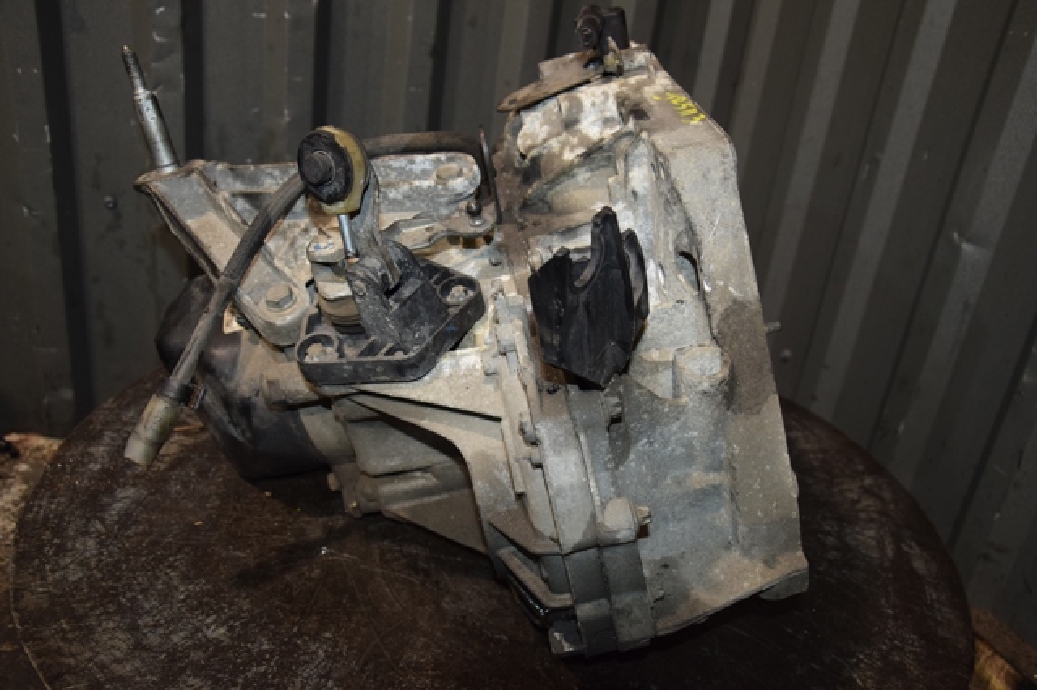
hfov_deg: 57.2
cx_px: 518
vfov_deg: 39.9
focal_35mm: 33
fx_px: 950
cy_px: 345
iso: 800
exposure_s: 1/60
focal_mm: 22
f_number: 5
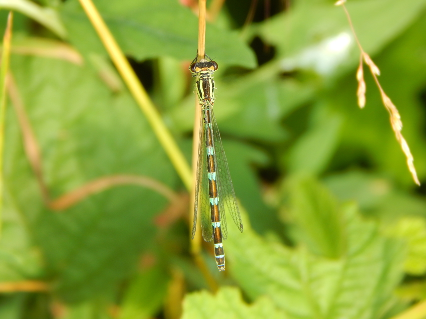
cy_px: 160
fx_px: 3434
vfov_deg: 5.3
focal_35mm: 279
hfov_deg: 7.1
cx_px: 213
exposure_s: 1/50
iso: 125
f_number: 5.7
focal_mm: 50.1
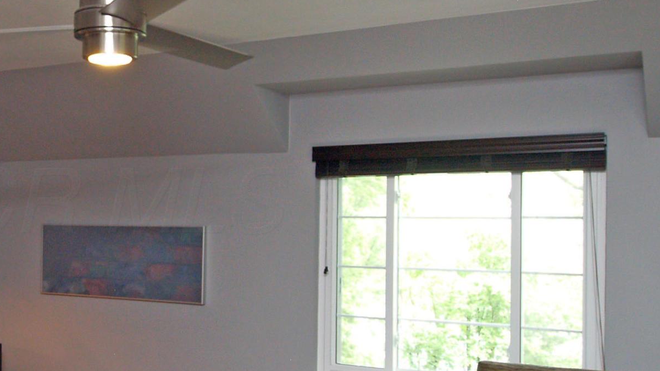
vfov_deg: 24.4
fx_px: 857
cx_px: 123
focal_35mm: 49
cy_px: 201
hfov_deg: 40.2
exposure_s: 1/30
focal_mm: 9
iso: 400
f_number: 4
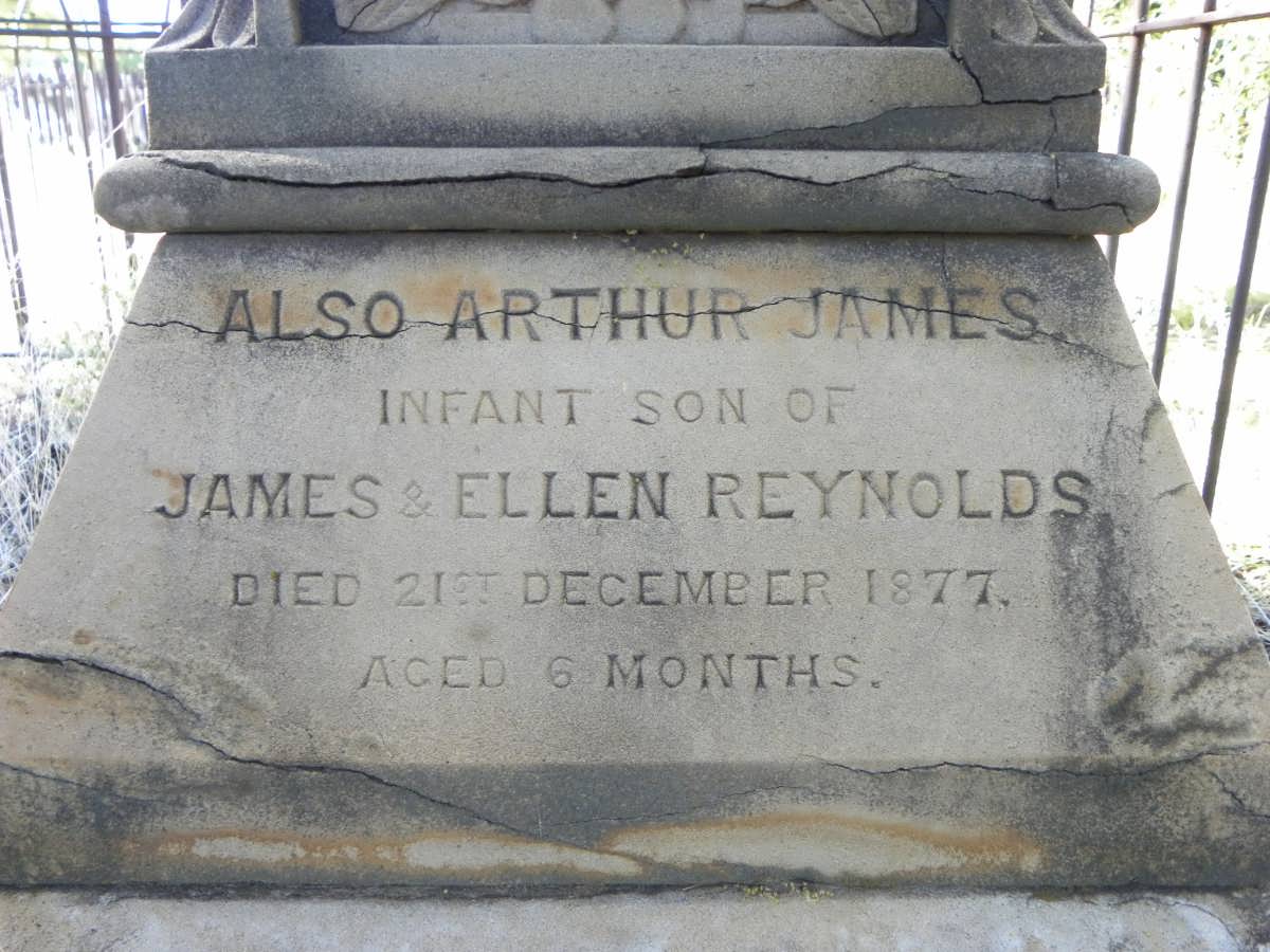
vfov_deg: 42.9
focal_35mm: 33
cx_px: 635
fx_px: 1211
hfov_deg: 55.4
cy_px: 476
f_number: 2.8
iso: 273
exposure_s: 1/60
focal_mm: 5.9
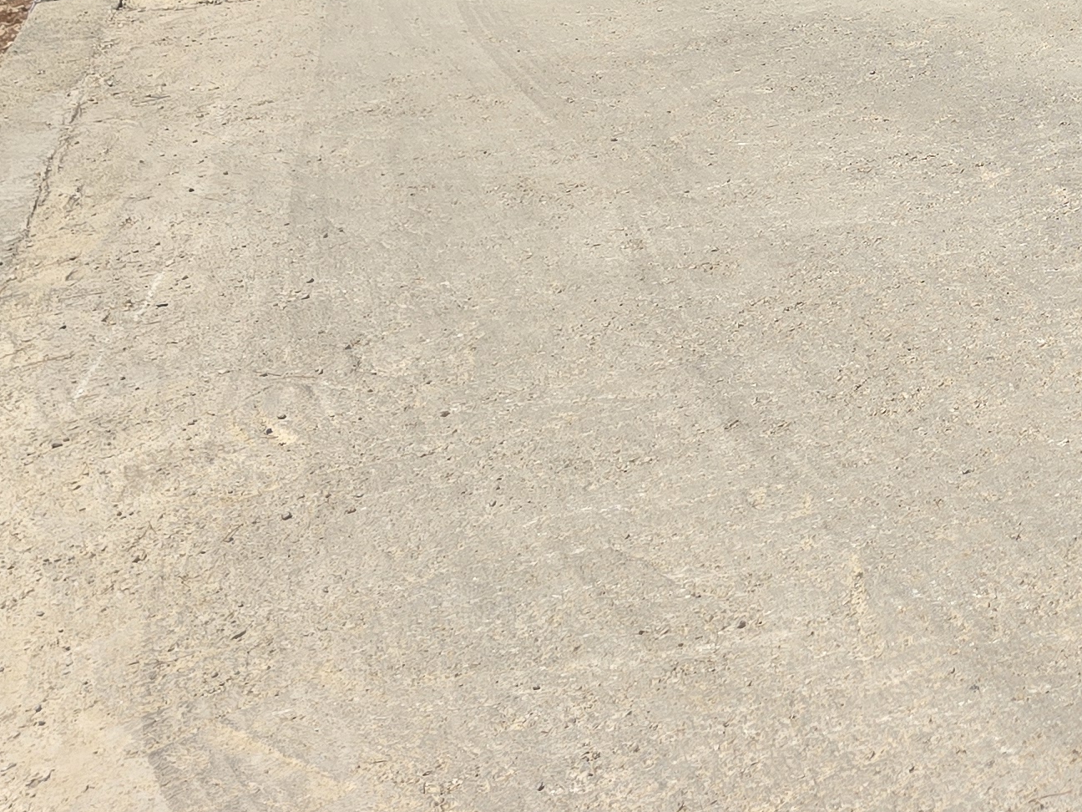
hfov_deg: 24.3
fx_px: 2219
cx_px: 1362
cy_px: -362
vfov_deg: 18.6
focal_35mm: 71
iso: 12
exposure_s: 1/1300
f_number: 1.7
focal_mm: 6.3
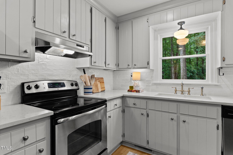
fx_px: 123
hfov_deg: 87.0
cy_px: 78
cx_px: 116
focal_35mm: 19
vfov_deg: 64.5
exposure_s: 1/10
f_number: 6.3
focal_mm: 19
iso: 400
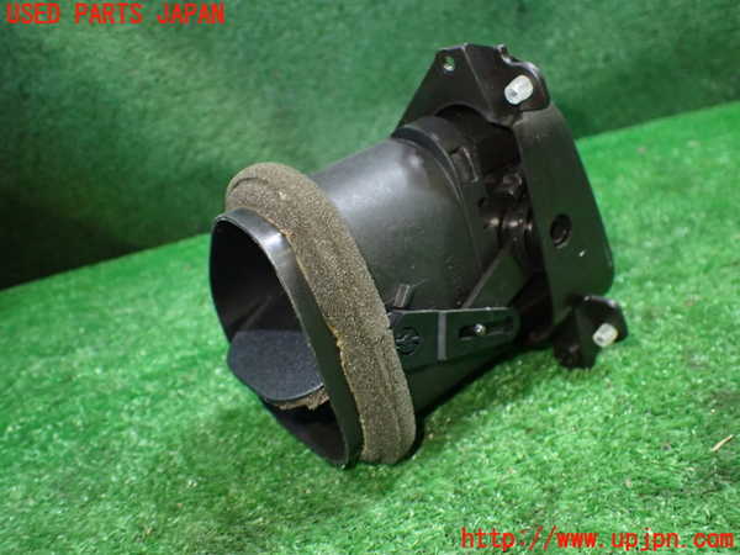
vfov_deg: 46.8
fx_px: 641
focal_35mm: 30
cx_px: 370
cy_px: 278
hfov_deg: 60.0
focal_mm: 5.4
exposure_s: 1/60
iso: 800
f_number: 2.3
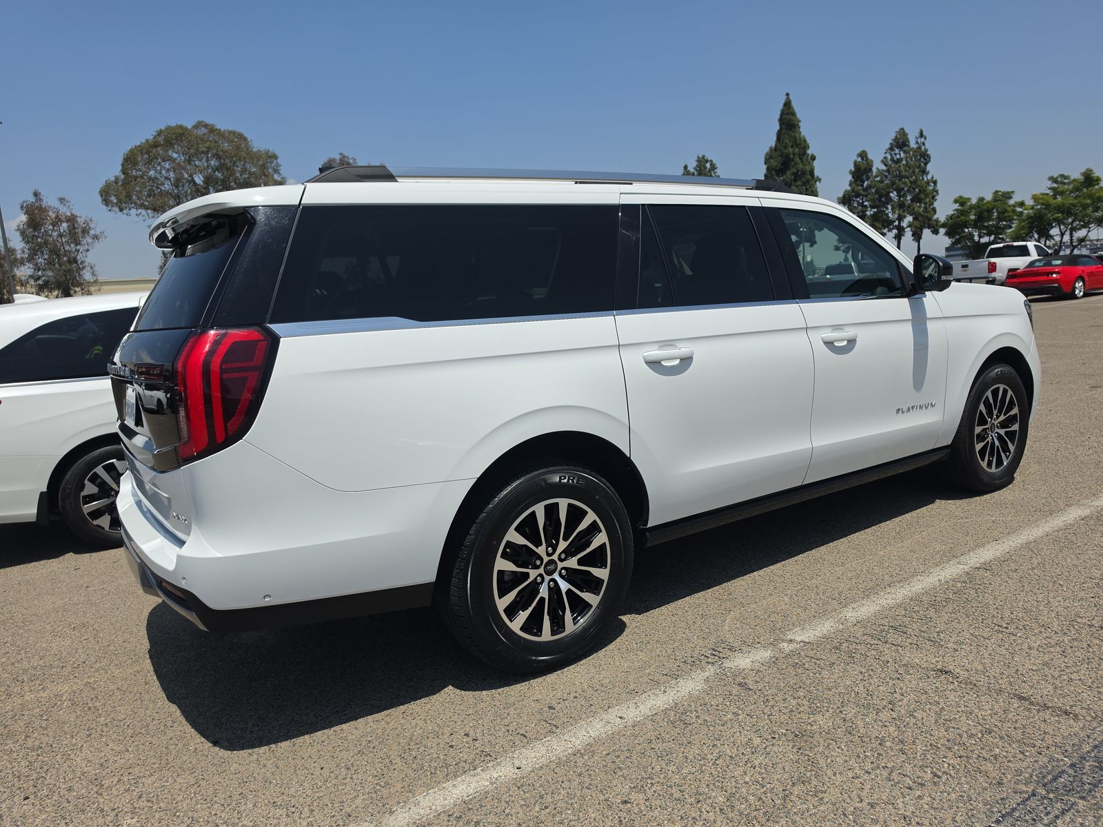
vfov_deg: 58.9
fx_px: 733
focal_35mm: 23
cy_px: 414
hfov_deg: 73.9
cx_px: 552
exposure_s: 1/1472
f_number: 1.4
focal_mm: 6.5
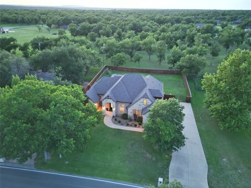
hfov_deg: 71.6
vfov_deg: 56.8
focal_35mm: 24
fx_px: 174
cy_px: 94
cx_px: 126
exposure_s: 1/15
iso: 360
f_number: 1.7
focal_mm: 6.72
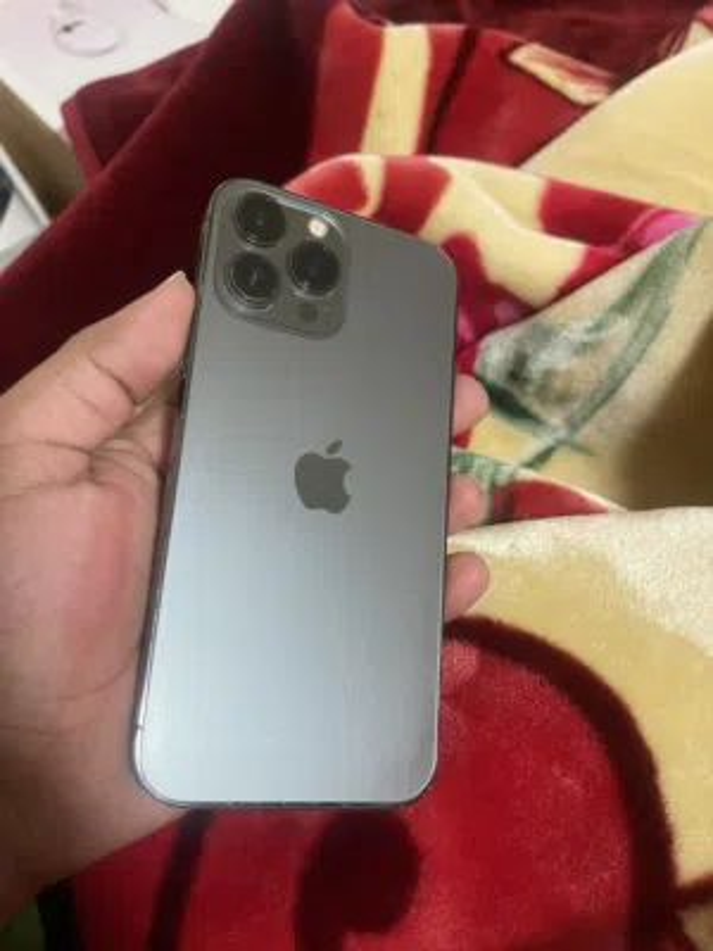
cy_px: 476
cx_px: 356
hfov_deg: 54.9
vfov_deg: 69.4
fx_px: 687
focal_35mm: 25
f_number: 1.6
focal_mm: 5.1
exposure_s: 1/58
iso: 500
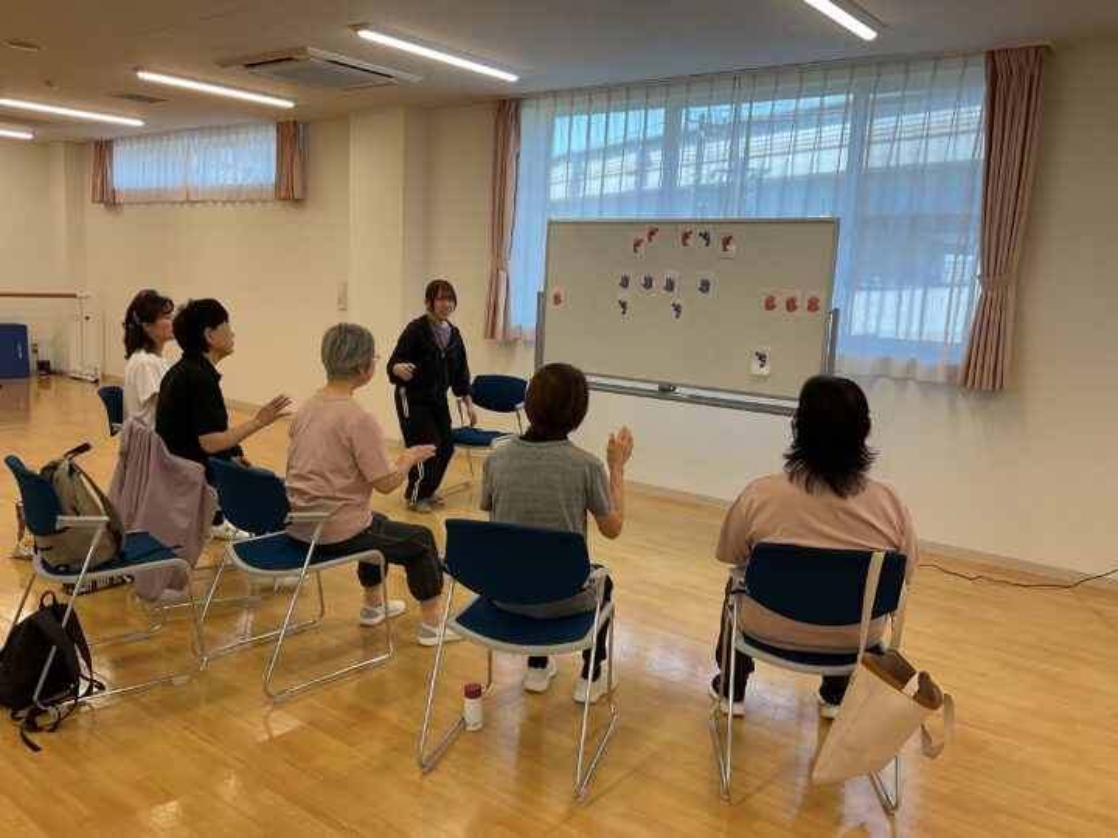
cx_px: 559
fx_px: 937
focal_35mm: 29
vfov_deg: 48.2
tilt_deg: -9.3
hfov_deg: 61.7
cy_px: 419
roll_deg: -2.4
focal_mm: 3
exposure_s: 1/120
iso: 32
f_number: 1.8
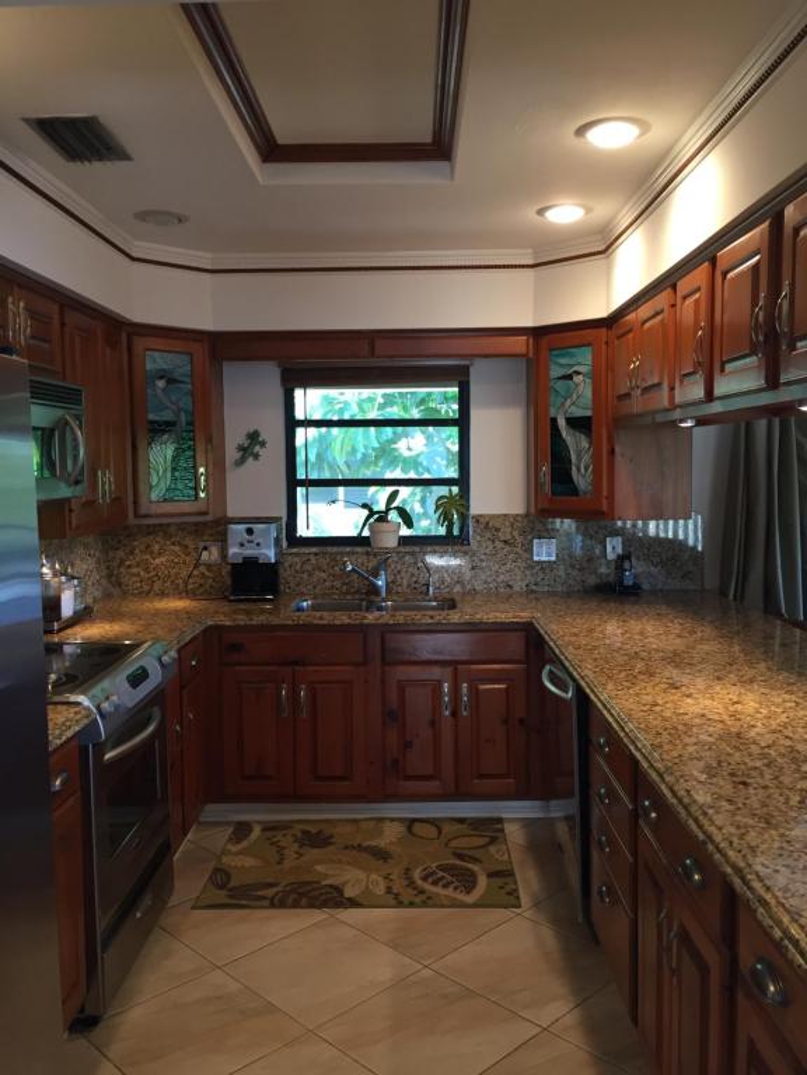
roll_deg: +0.6
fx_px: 901
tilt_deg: -3.1
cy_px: 538
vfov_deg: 61.7
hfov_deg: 48.2
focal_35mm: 29
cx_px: 404
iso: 80
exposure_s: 1/30
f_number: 2.2
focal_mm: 4.15
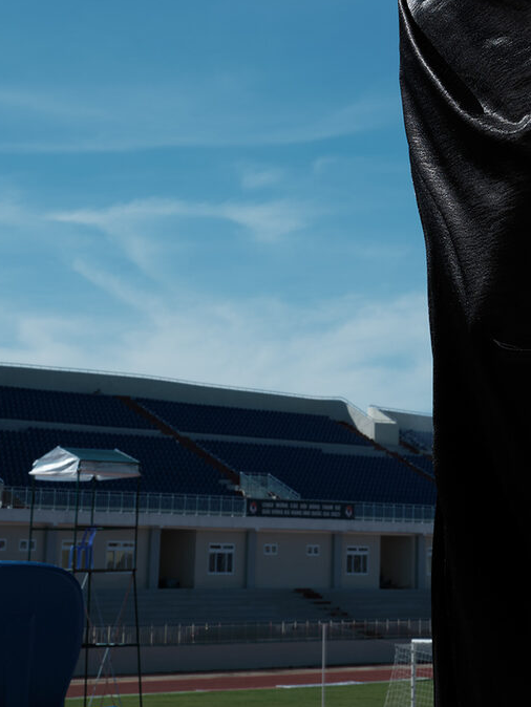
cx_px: 513
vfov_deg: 21.3
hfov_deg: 16.3
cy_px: 22
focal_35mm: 89
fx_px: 1819
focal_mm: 38.3
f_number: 13
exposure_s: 1/125
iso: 100
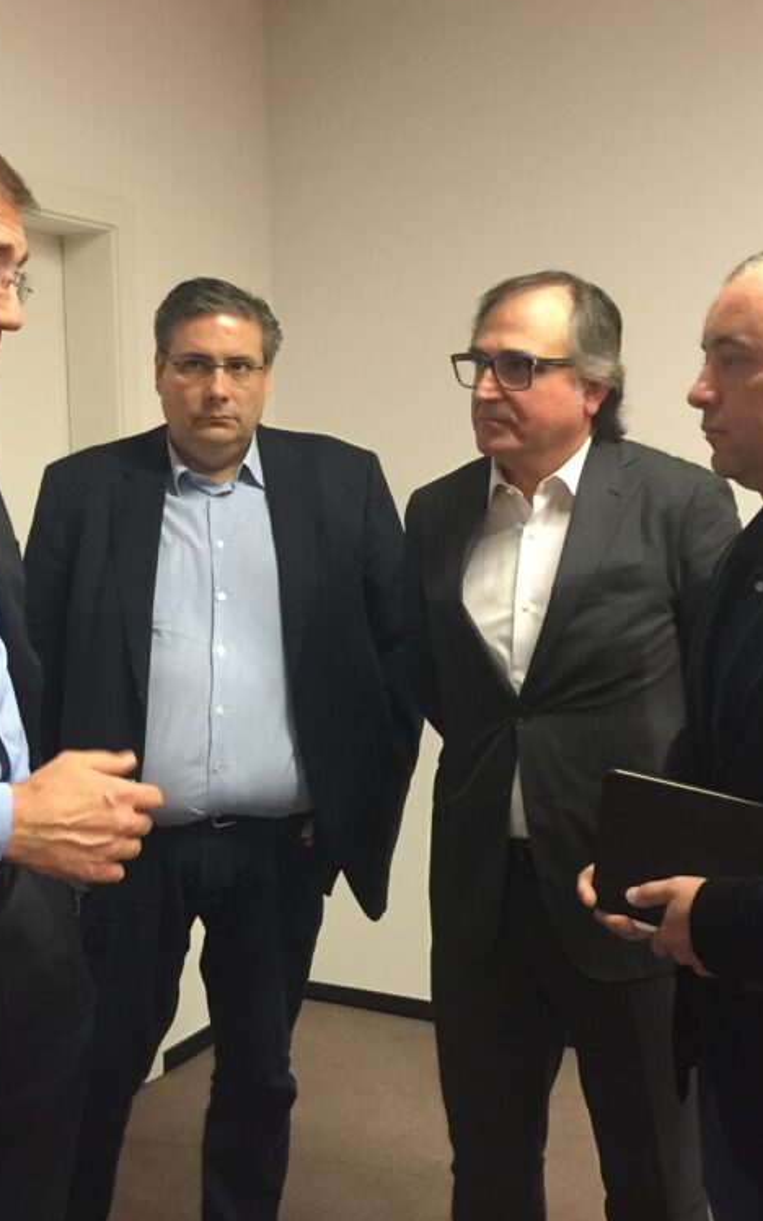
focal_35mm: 42
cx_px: 341
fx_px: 1398
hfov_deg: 30.5
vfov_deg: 47.2
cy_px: 600
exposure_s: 1/8
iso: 160
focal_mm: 4.15
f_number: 2.2
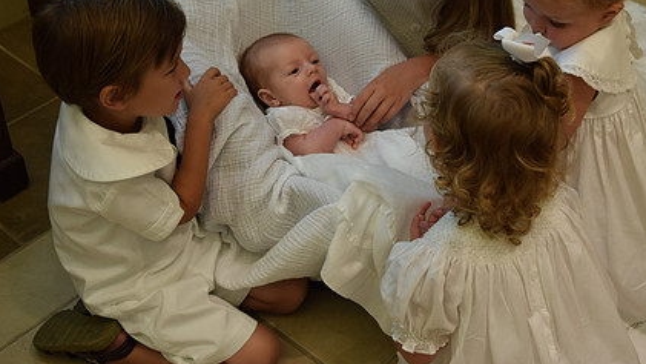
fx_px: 1075
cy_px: 73
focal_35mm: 63
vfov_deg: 19.0
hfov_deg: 33.4
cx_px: 370
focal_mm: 29
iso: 500
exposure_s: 1/60
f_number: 4.2
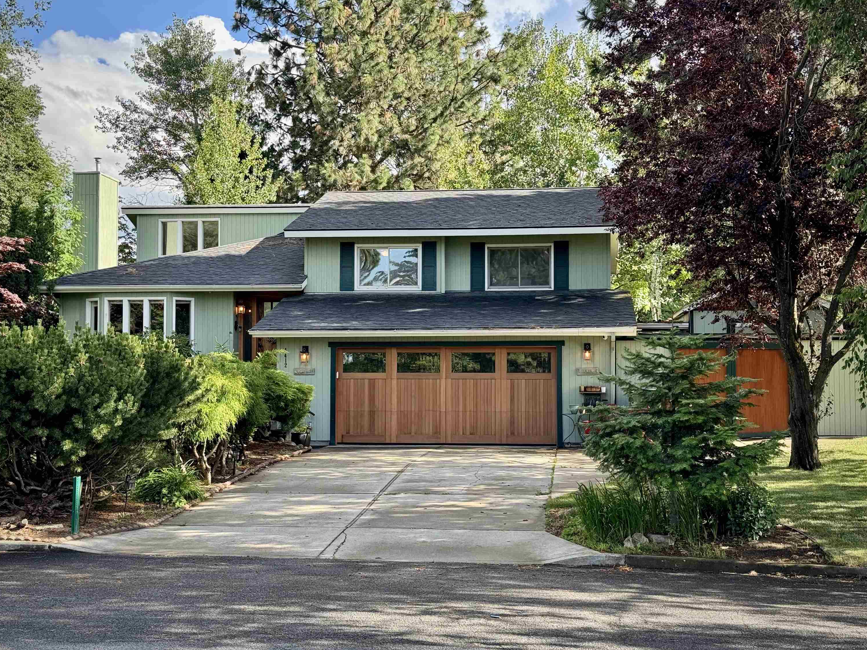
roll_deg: -1.0
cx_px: 426
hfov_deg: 38.9
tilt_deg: +1.6
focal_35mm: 49
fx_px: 1227
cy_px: 325
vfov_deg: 29.7
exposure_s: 1/510
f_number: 1.78
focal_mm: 6.76
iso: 64
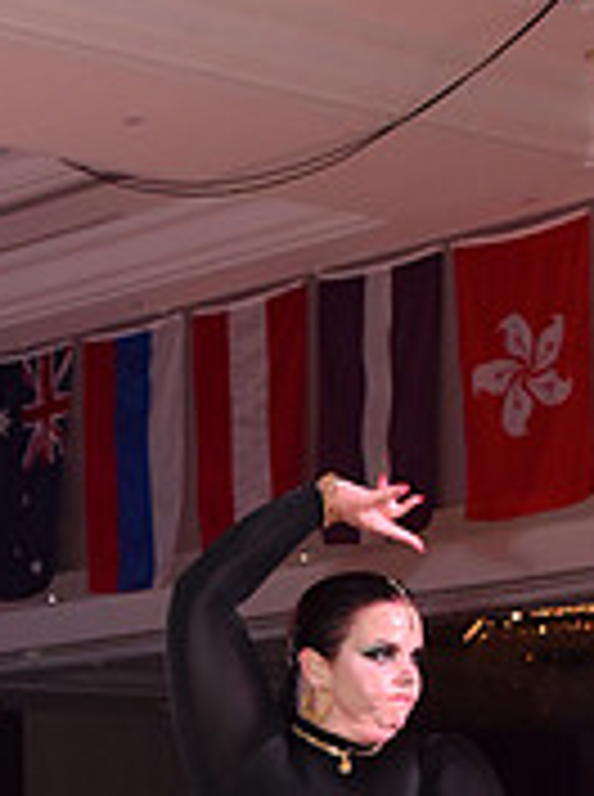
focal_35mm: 139
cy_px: 994
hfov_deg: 10.5
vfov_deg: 13.8
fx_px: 3192
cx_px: -92
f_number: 7.1
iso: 2500
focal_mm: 44
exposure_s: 1/320
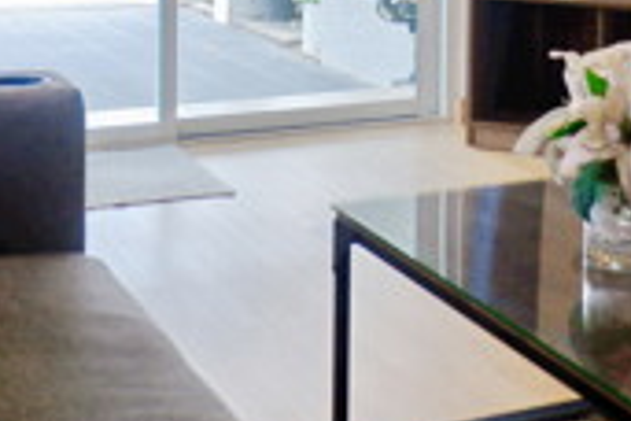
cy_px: -203
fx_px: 1472
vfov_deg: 15.1
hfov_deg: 24.0
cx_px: 454
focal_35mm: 84
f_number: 4
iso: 200
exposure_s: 1/125
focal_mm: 16
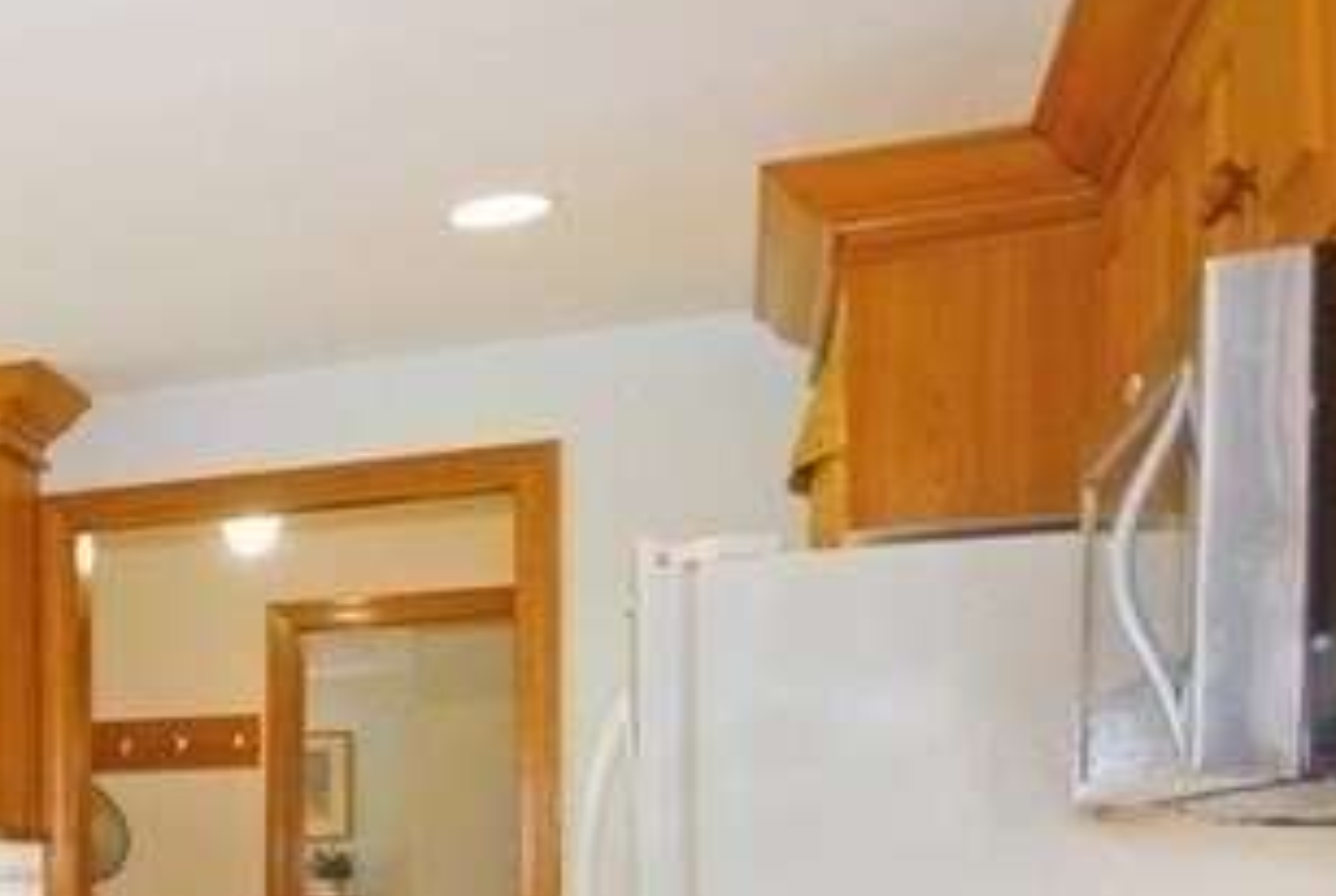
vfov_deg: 24.9
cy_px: 1029
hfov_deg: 26.8
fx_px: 1859
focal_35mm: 50
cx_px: -709
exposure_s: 1/60
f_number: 4
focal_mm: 10
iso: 640
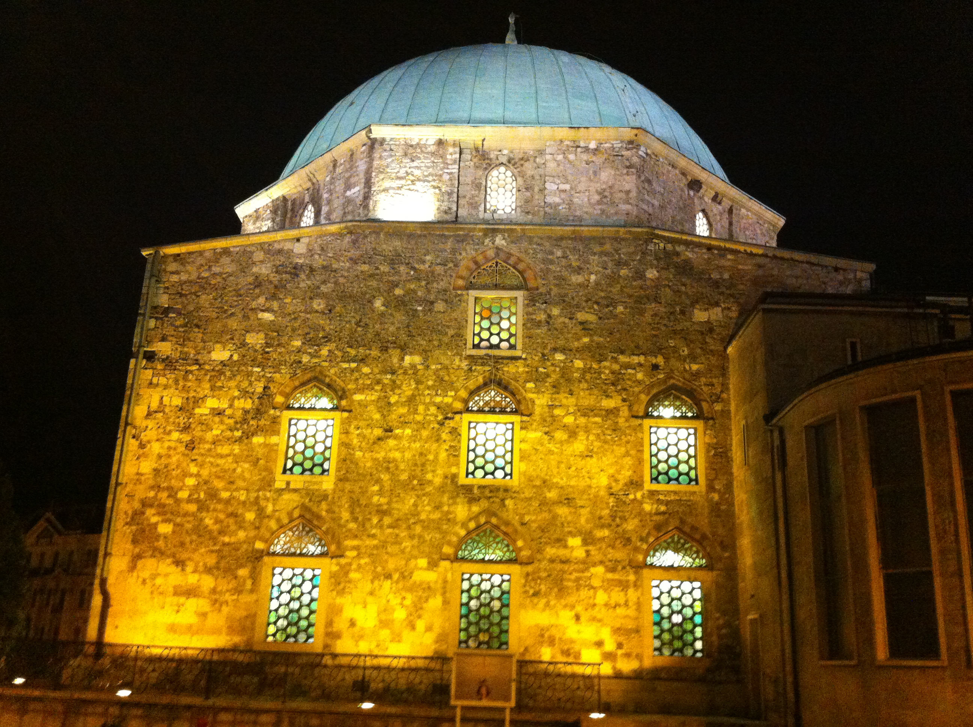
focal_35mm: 35
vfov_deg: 40.6
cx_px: 486
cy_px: 364
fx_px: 982
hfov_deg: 52.7
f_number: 2.8
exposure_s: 1/15
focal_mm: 3.85
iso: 640
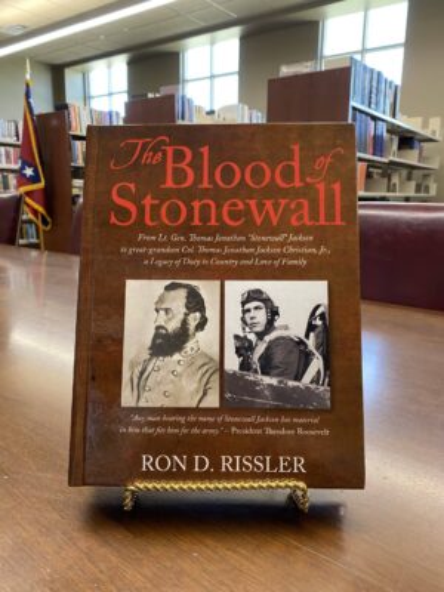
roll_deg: -2.0
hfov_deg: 53.1
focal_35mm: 26
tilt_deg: -11.2
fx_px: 445
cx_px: 222
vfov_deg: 67.3
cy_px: 296
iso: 125
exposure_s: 1/50
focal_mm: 4.25
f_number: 1.8
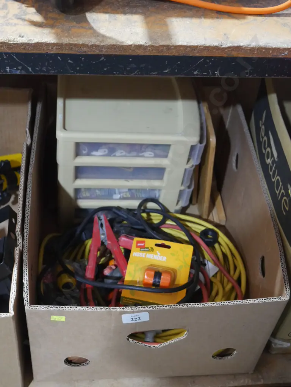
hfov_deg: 28.0
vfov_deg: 36.8
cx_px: 146
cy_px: 194
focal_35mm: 52
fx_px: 583
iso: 3200
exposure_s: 1/40
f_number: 5.3
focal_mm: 26
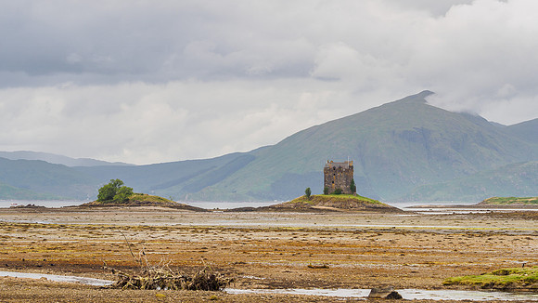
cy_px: 136
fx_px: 1783
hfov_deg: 17.2
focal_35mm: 125
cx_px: 269
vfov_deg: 9.7
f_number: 7.1
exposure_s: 1/160
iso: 200
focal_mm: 57
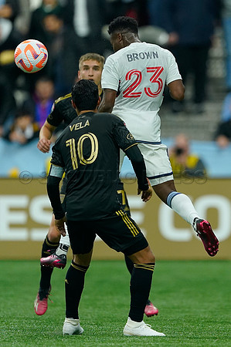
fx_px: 5788
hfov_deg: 2.3
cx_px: 116
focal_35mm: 600
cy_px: 174
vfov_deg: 3.4
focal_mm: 600
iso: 3200
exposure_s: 1/1600
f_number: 4
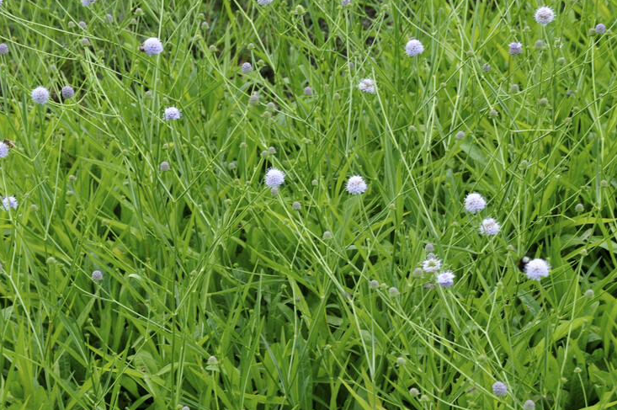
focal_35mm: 88
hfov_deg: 23.1
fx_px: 1507
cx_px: 271
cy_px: 174
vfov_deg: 15.5
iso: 200
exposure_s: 1/80
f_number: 8
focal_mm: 42
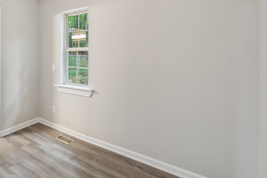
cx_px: 79
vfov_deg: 58.3
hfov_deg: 77.3
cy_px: 61
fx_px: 156
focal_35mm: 21
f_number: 8
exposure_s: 1/5
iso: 400
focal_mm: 14
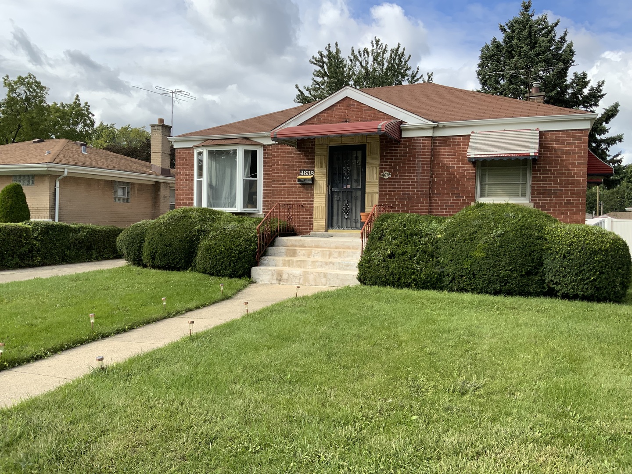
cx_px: 316
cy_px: 237
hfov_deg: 61.7
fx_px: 529
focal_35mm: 29
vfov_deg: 48.2
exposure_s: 1/1311
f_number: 1.8
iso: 16
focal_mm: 3
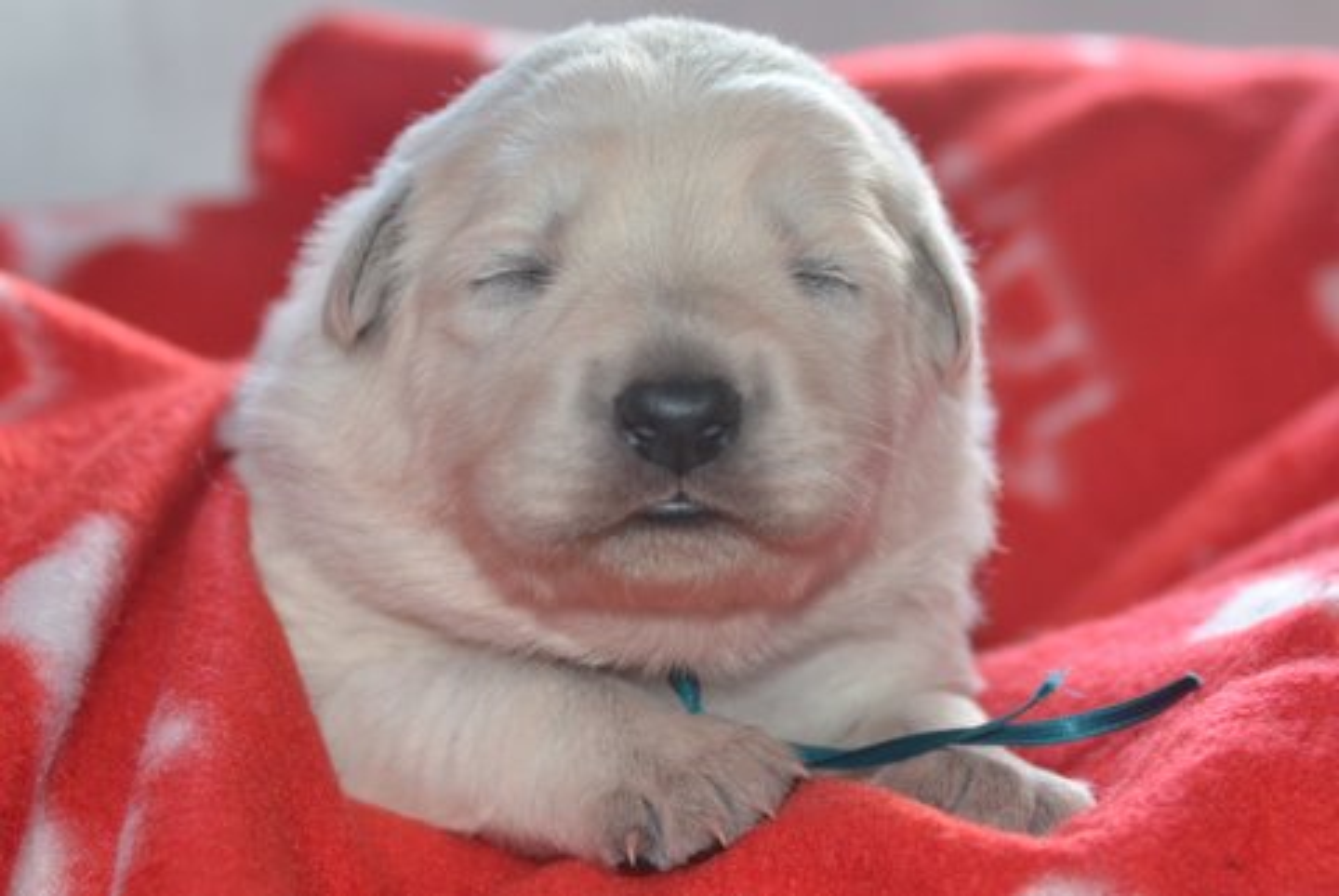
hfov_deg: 20.9
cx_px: 670
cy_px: 448
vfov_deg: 14.1
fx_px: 3630
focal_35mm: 98
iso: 1600
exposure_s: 1/60
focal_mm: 65
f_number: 4.8
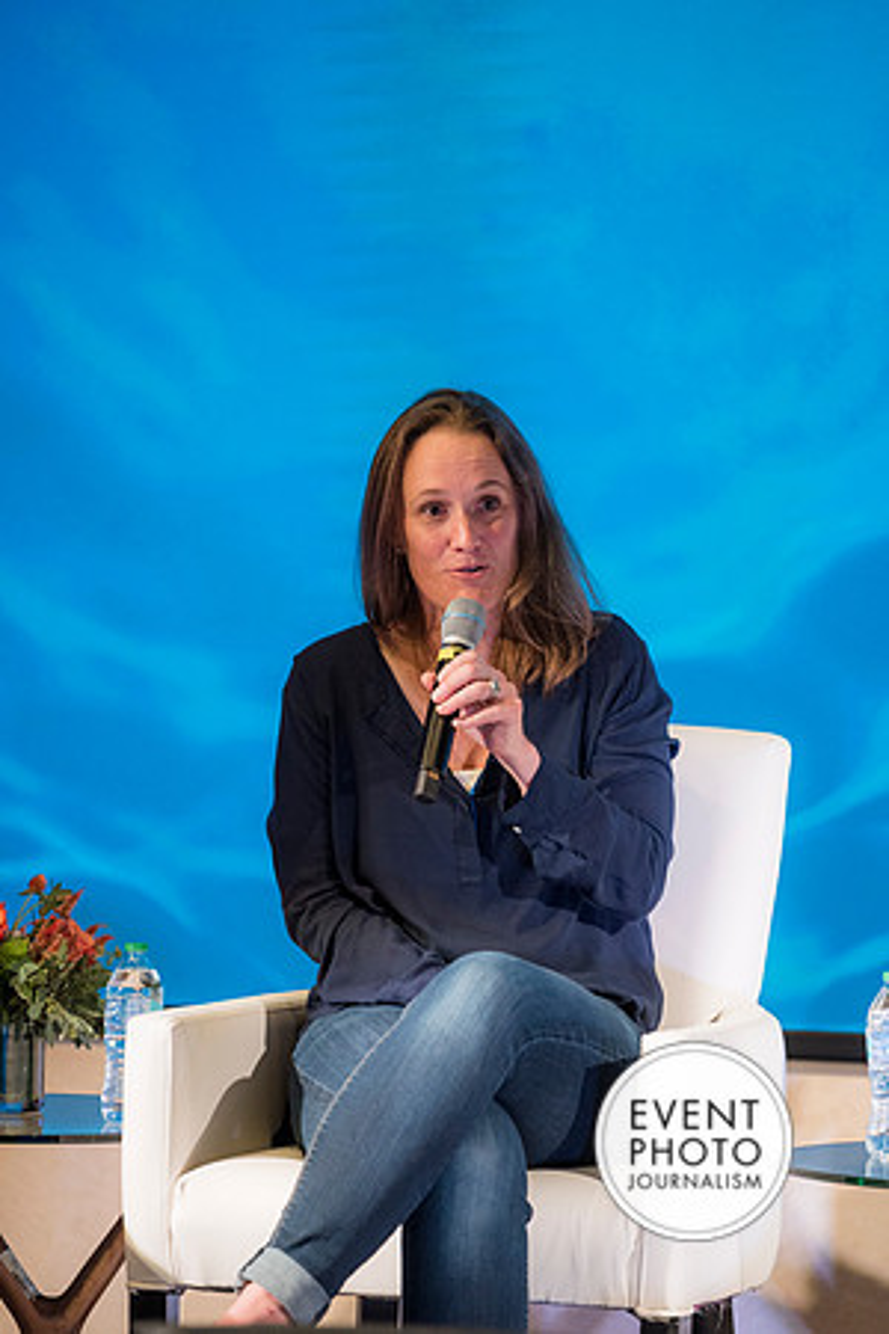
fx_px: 7408
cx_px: 444
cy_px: 667
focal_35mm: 200
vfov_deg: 10.3
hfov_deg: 6.9
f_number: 2.8
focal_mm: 200
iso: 1100
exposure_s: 1/125
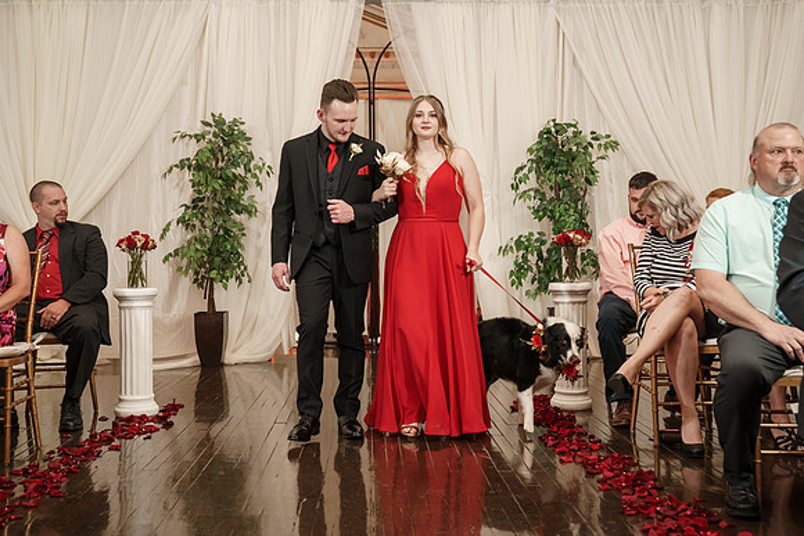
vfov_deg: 29.9
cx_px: 402
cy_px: 247
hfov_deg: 43.6
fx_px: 1005
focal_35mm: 45
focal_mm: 41
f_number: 4
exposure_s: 1/160
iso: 2000
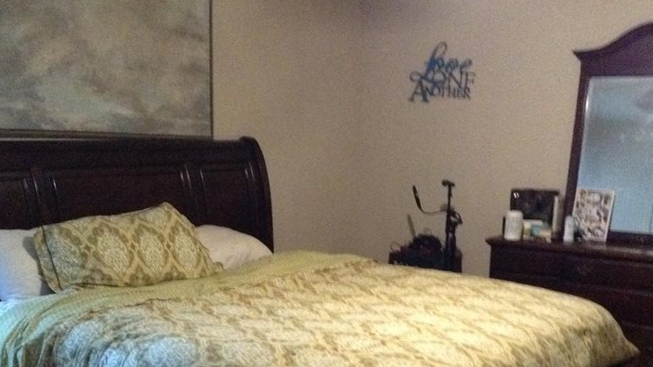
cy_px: 308
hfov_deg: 42.1
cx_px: 323
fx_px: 848
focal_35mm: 49
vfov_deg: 23.9
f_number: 2.4
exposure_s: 1/15
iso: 640
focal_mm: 3.3
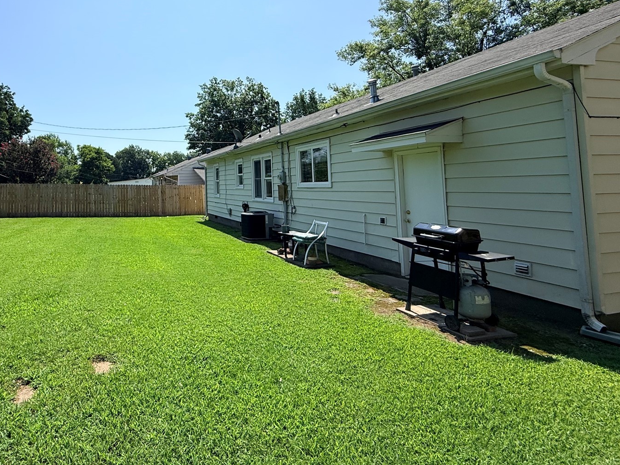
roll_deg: +1.8
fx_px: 358
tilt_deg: +4.5
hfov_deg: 78.0
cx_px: 188
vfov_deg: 64.6
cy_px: 164
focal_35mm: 20
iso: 50
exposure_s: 1/2976
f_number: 2.2
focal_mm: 2.22
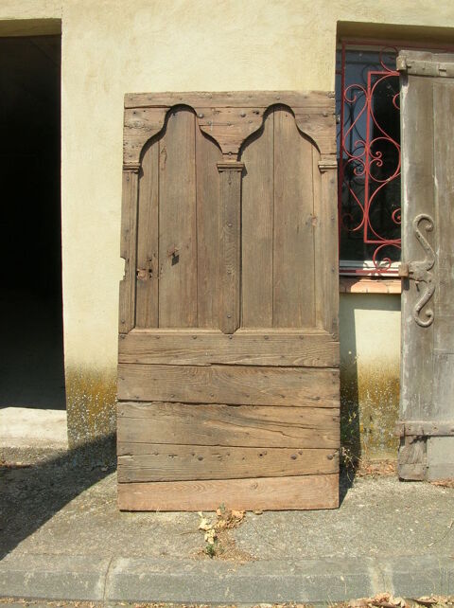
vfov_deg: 52.7
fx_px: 613
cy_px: 304
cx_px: 227
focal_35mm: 35
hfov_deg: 40.6
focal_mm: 5.8
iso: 50
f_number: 5.6
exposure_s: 1/258
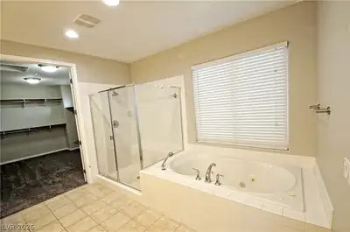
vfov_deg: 77.1
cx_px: 175
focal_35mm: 15
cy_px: 116
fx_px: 146
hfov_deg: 100.5
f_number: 8
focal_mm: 10
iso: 1250
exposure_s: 1/60
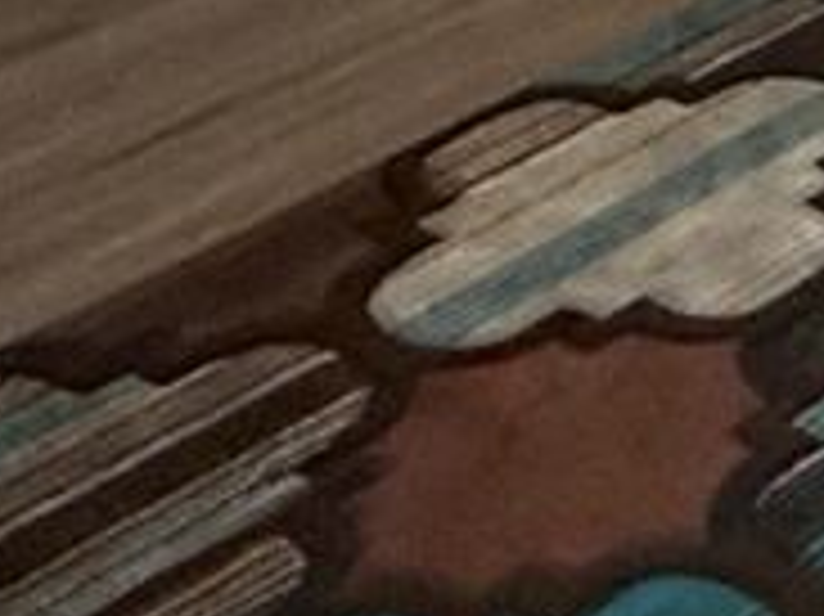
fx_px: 2617
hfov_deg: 14.1
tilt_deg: -15.9
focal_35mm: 110
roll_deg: -0.9
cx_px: 1801
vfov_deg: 12.0
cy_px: -603
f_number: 2.2
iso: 500
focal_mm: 2.22
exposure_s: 1/60
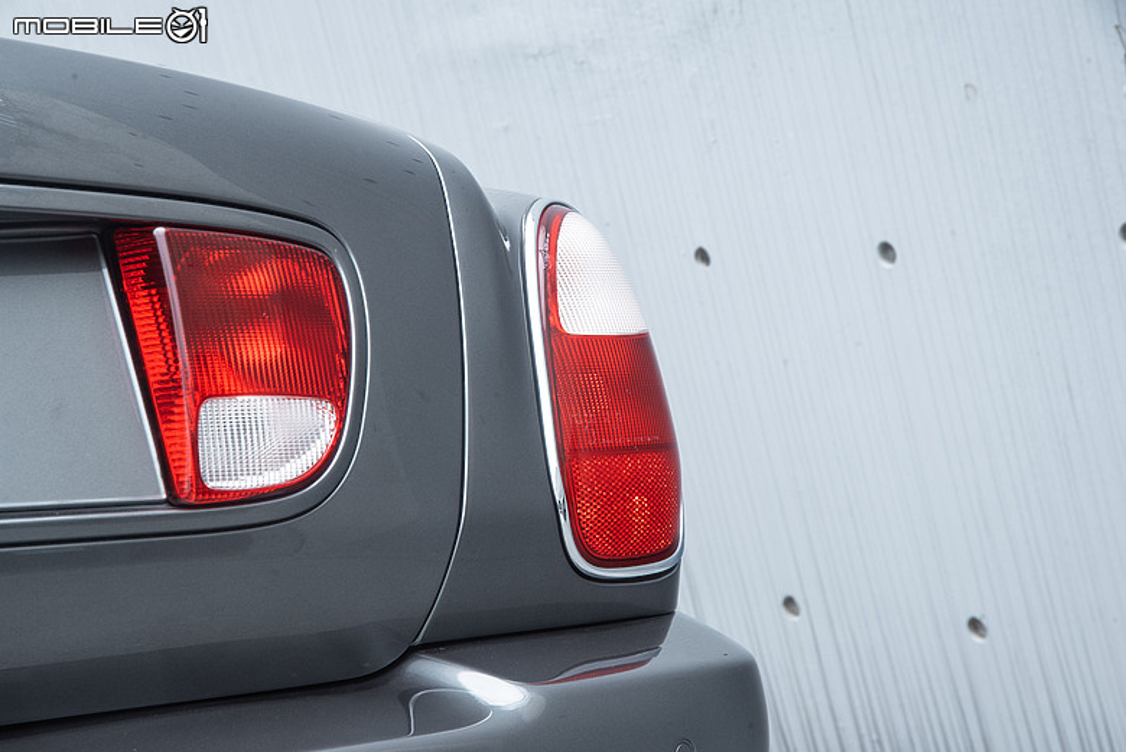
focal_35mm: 105
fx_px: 3286
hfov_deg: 19.4
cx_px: 563
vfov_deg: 13.1
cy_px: 376
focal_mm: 105
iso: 400
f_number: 5.6
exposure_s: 1/125
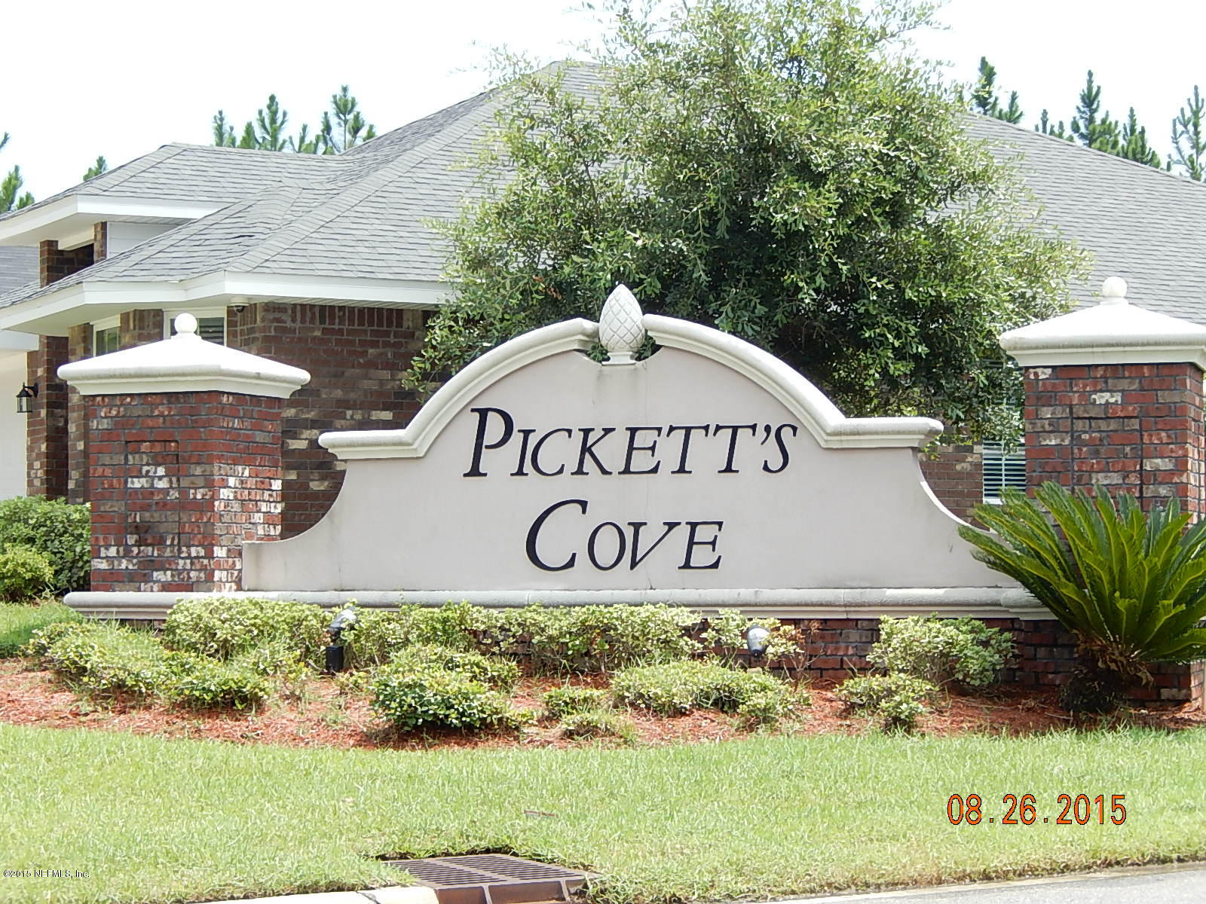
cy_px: 452
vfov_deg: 17.4
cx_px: 603
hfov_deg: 23.0
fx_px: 2961
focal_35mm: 85
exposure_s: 1/320
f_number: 5.1
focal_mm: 15.2
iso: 125
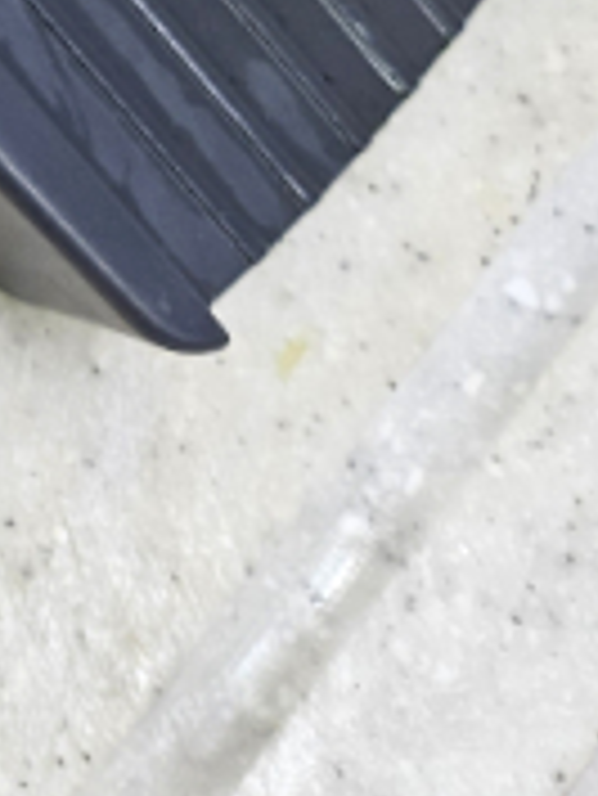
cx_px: -652
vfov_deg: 14.8
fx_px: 2393
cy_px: -890
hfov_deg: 12.3
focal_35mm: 104
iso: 125
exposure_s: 1/120
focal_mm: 5.4
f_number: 1.8
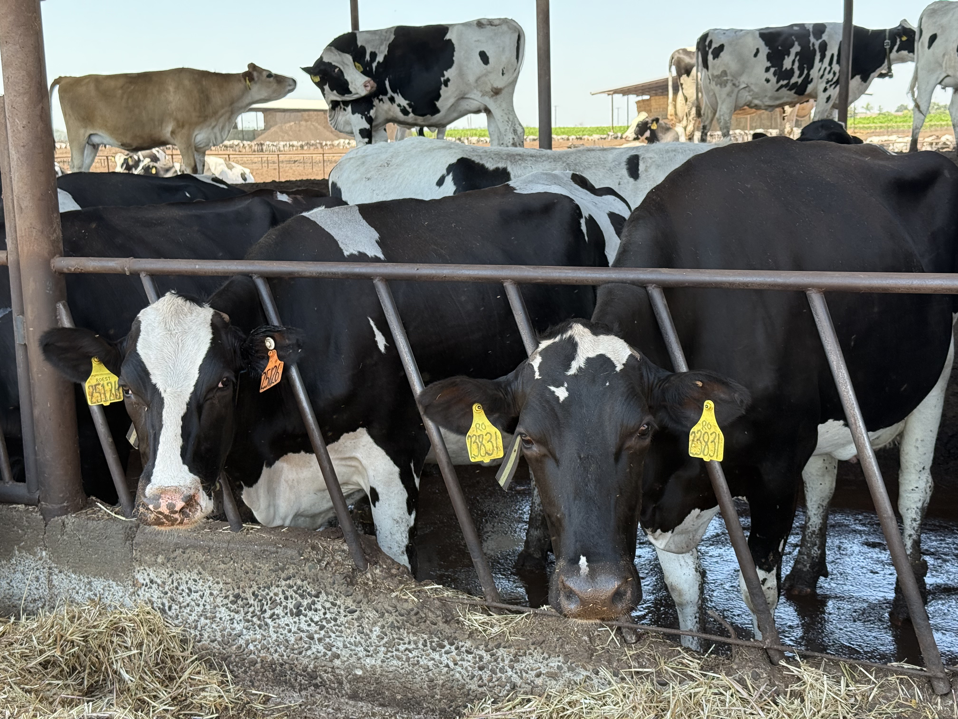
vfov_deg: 30.3
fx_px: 1328
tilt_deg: -10.8
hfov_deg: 39.7
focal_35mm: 48
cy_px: 360
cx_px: 479
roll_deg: +1.4
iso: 100
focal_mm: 6.76
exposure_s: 1/444
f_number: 1.78
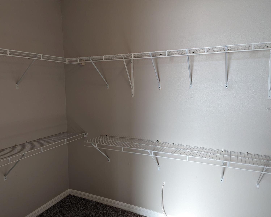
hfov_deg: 68.1
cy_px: 109
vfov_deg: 56.8
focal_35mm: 25
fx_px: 201
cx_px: 138
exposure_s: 1/120
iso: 82
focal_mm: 6.81
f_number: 1.85
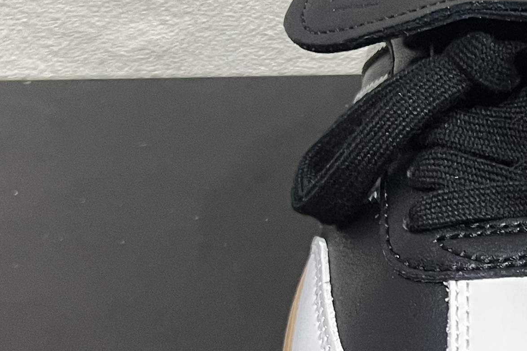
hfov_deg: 20.2
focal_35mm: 93
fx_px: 1362
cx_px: 669
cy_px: 228
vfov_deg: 14.7
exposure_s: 1/50
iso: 320
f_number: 1.5
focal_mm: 5.7
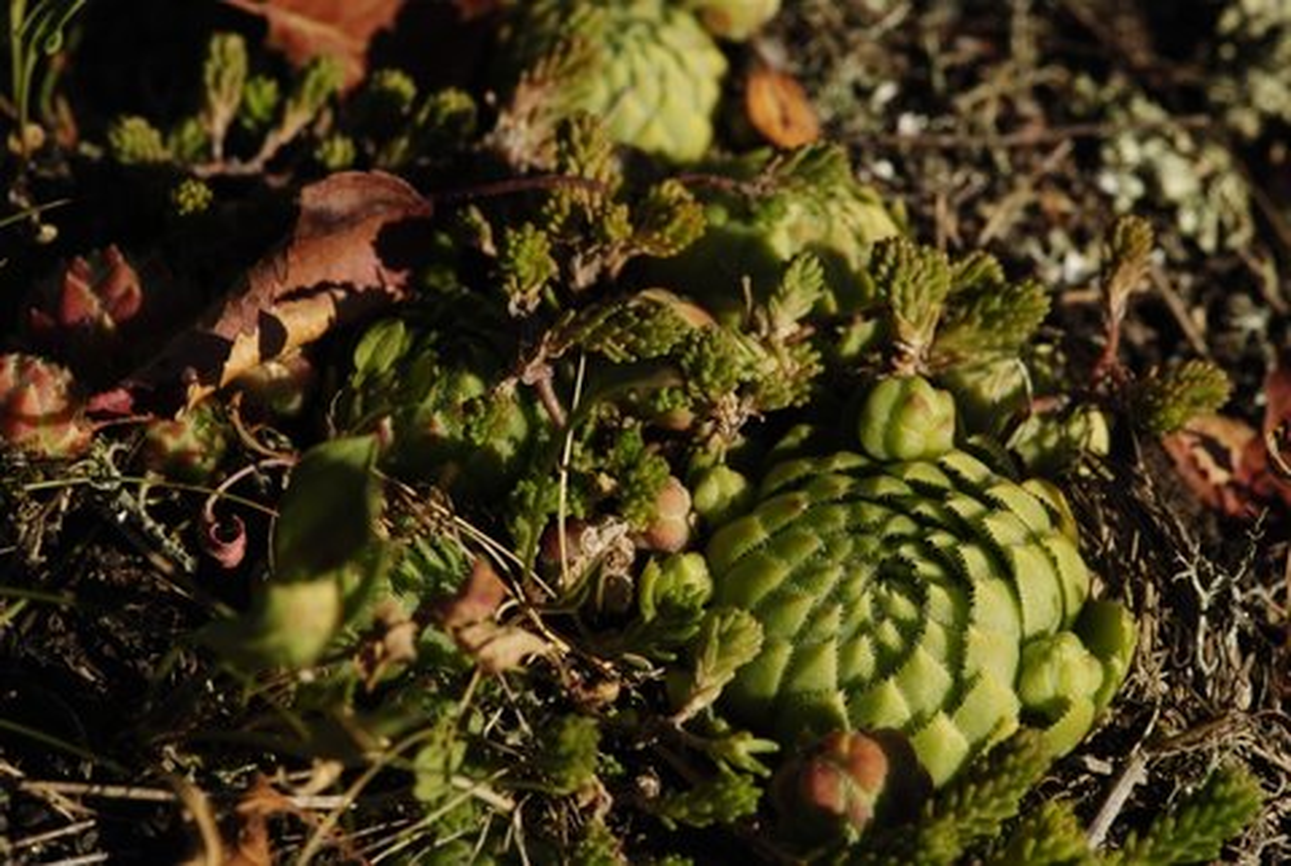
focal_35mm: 128
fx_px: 4581
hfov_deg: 16.0
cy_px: 433
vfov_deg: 10.8
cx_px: 646
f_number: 10
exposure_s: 1/250
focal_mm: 85
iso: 100
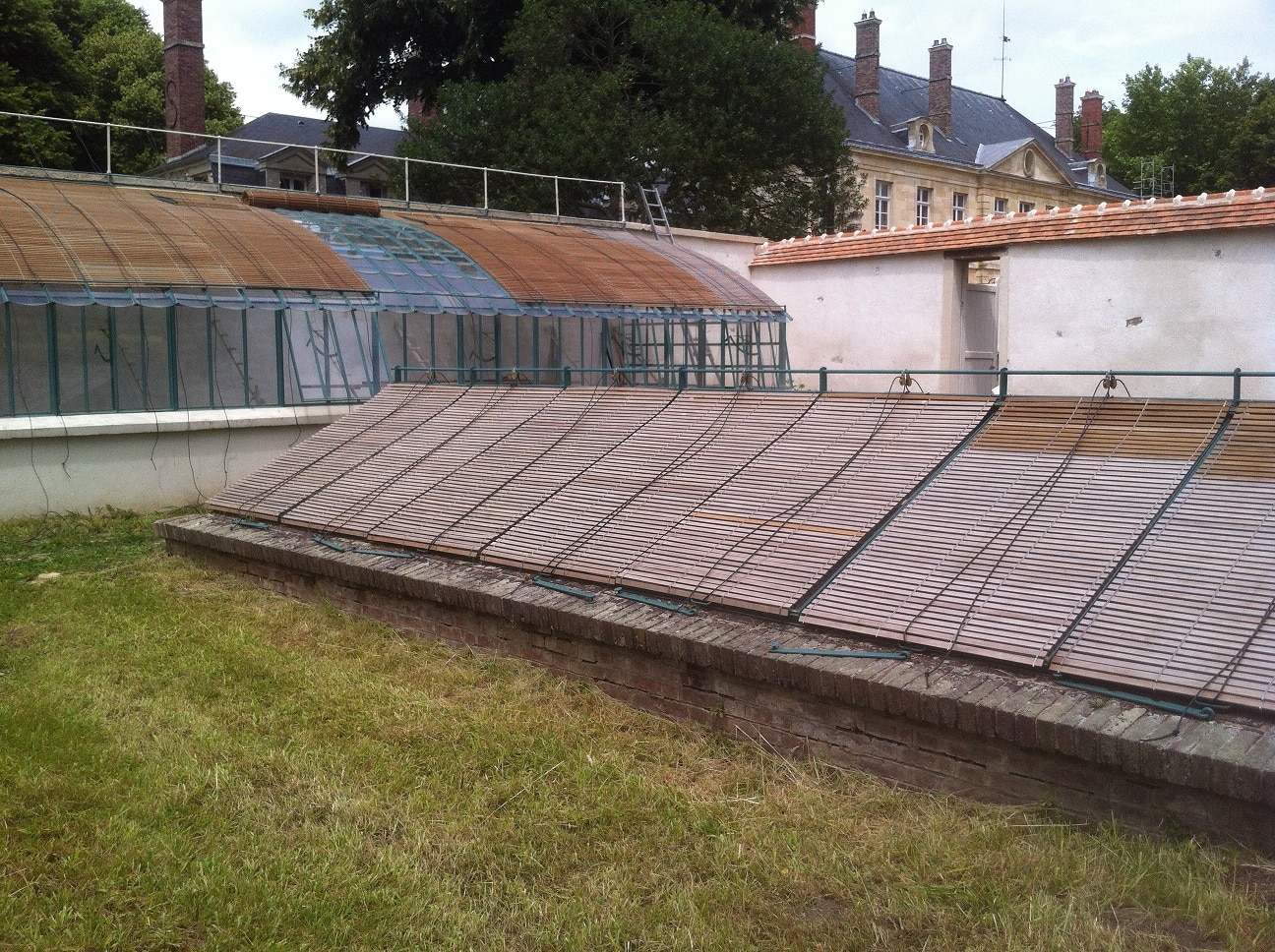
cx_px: 638
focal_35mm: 35
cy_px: 476
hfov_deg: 52.7
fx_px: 1287
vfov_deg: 40.6
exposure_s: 1/1371
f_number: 2.8
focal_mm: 3.85
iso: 80
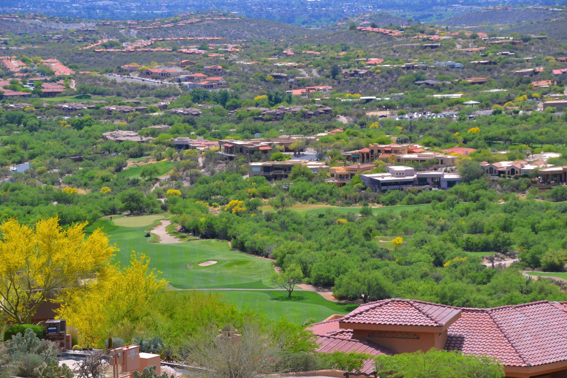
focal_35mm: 128
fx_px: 2008
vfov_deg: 10.8
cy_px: 189
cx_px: 284
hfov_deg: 16.1
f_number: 9
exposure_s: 1/320
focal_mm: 85
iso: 100
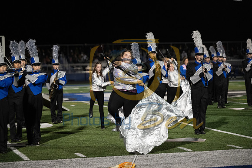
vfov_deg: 13.0
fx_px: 735
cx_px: 126
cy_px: 84
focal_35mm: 105
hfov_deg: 19.5
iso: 5000
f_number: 2.8
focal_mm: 105
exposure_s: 1/1250
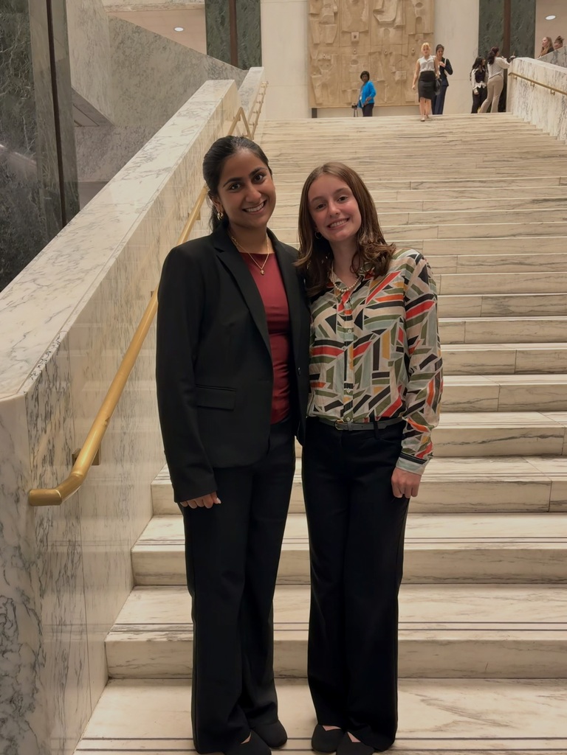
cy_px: 378
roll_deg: +1.4
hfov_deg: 53.1
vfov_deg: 67.3
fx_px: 568
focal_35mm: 26
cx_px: 284
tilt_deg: -8.1
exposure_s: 1/60
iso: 160
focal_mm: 5.96
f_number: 1.6
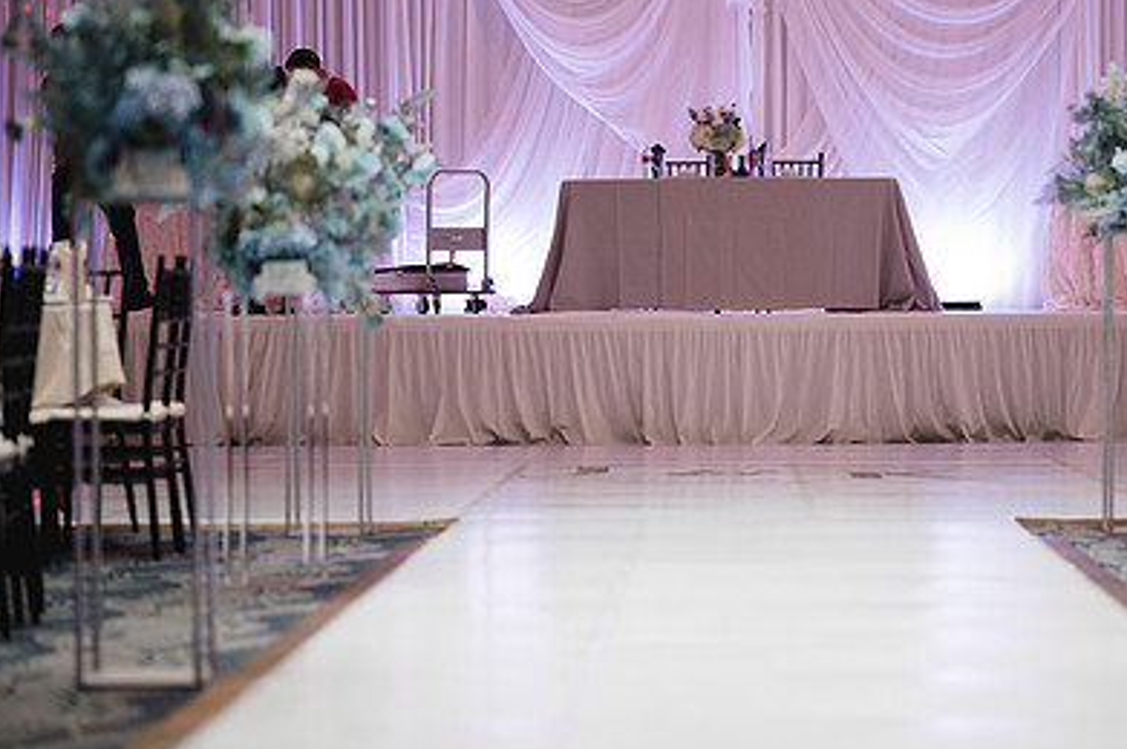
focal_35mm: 131
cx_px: 770
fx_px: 4097
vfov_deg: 10.4
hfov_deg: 15.6
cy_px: 297
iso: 1000
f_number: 1.8
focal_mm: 85
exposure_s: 1/1000
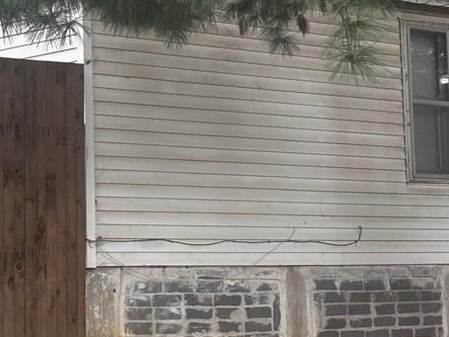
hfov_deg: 16.7
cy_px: 128
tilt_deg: +6.0
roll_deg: +1.4
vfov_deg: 12.6
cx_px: 94
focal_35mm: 117
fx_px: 1517
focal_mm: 5.96
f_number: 1.6
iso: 80
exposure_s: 1/60
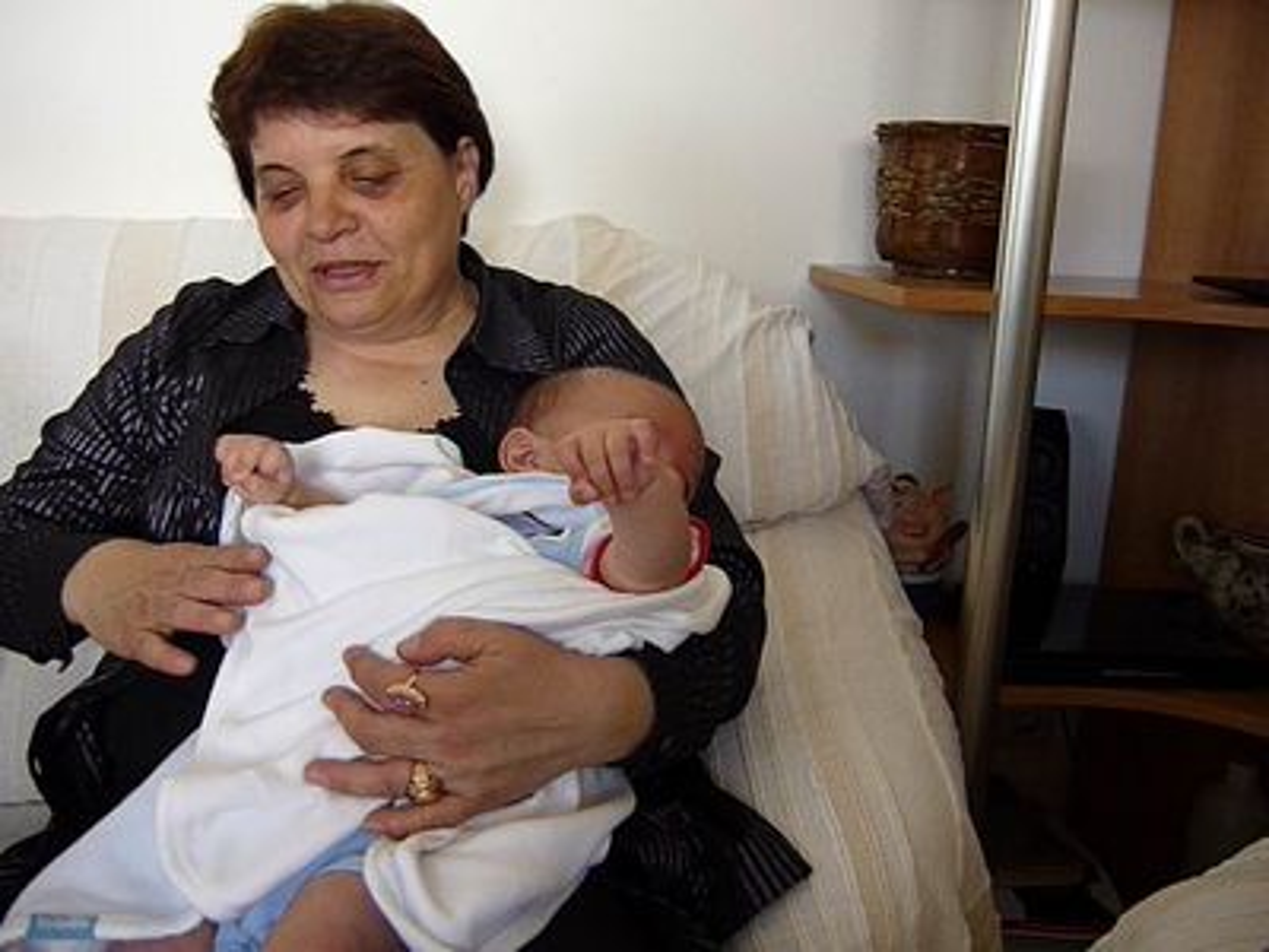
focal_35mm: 33
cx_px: 634
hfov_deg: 55.4
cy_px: 476
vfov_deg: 42.9
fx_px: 1210
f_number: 2.8
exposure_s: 1/80
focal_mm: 5.5
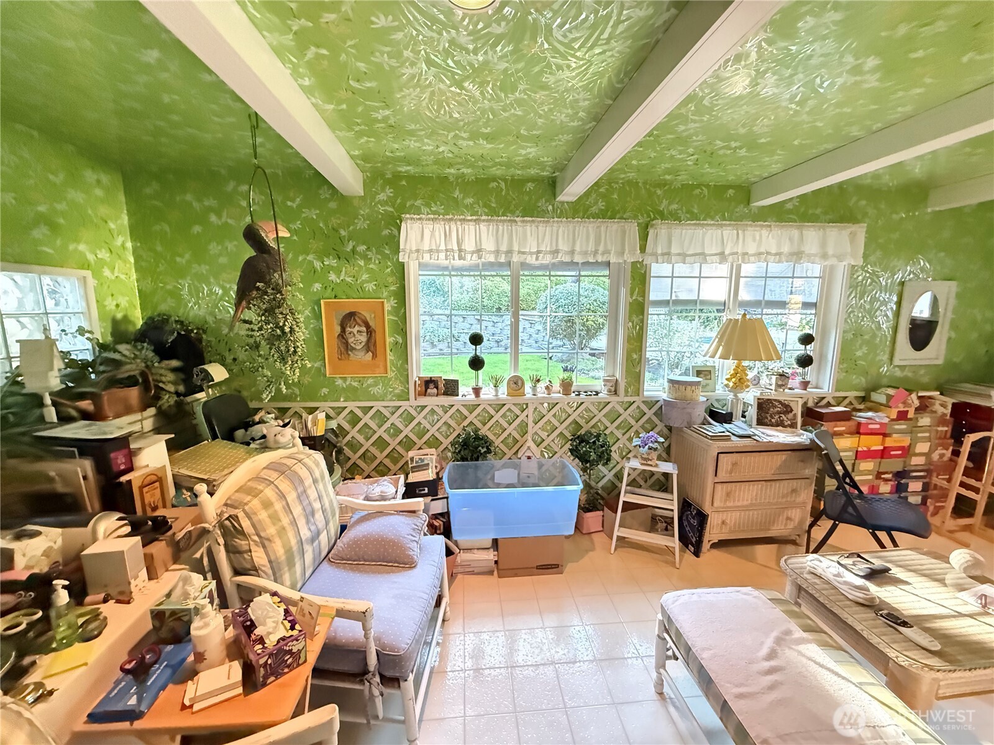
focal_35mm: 14
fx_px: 402
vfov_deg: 85.7
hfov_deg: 102.1
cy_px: 372
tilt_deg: -9.0
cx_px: 497
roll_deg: -0.3
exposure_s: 1/60
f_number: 2.2
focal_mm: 2.22
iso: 1250
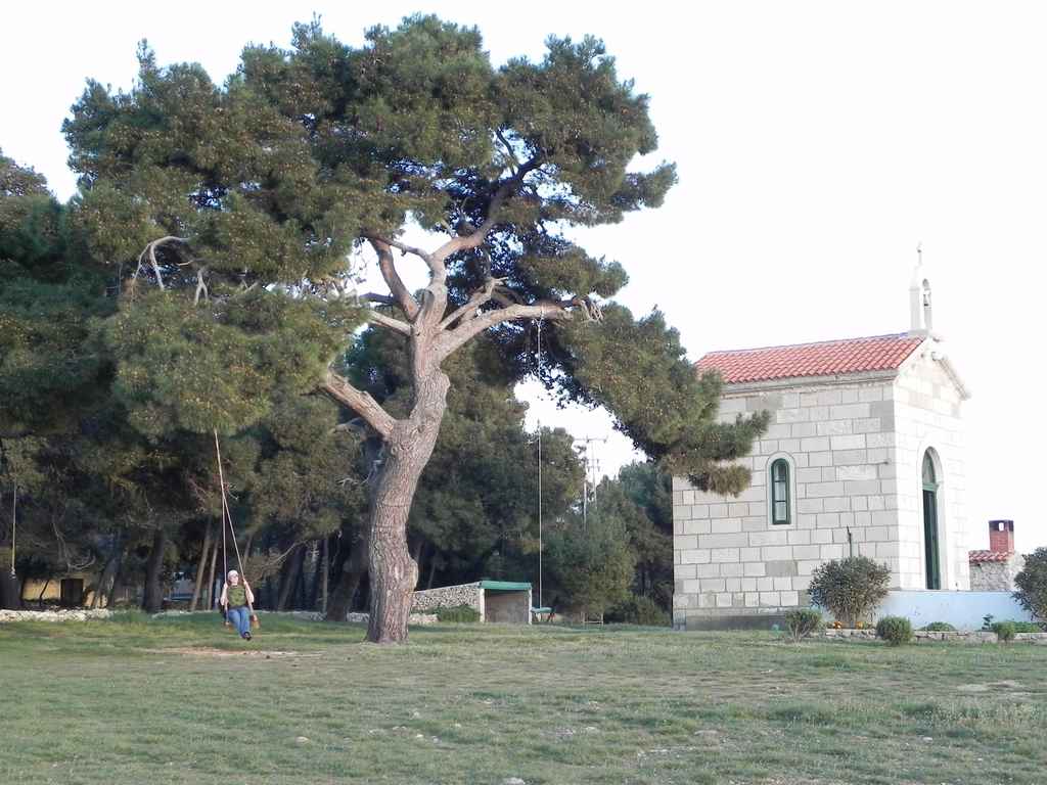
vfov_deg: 25.2
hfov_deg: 33.2
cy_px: 392
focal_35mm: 58
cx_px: 524
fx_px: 1754
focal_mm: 10.3
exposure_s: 1/101
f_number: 4
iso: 160
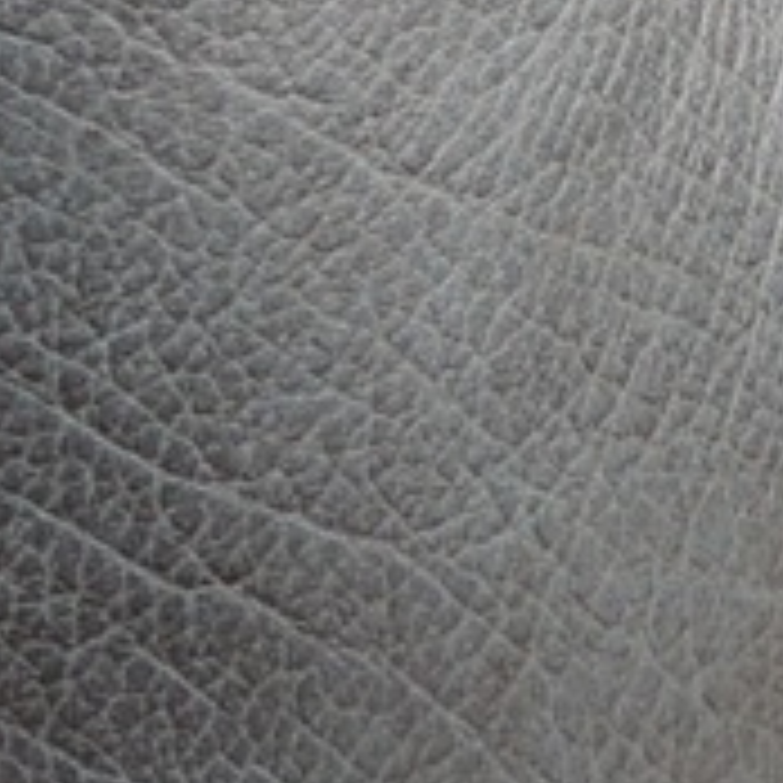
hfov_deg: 14.0
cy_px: -778
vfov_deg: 12.3
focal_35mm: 125
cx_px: 374
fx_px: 3199
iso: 100
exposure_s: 1/80
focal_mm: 4.3
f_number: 3
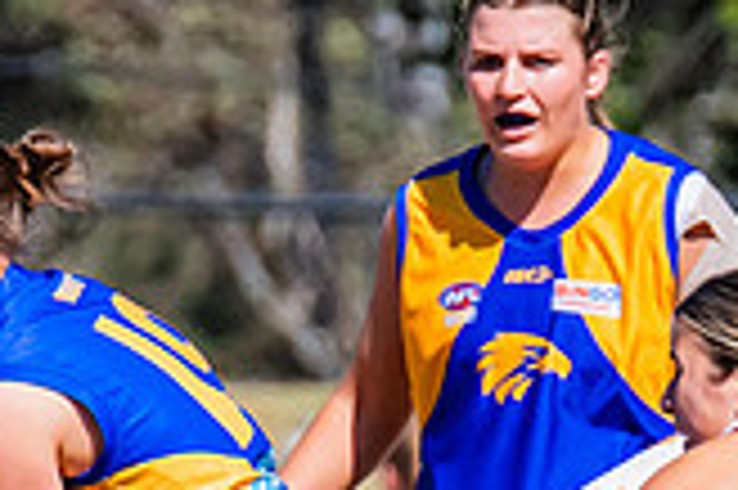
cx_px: 132
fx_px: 50645
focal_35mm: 2473
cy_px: 792
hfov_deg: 0.8
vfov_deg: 0.6
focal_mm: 420
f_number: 11
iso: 800
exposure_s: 1/1600
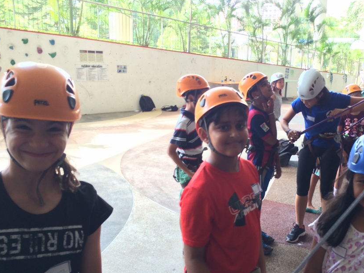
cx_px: 221
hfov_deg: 51.0
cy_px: 151
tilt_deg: -14.1
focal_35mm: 36
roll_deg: -0.6
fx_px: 379
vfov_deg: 39.6
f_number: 2.2
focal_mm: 4.15
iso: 50
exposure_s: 1/33
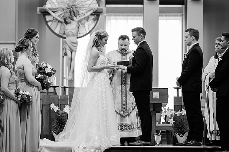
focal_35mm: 129
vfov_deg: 10.6
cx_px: 98
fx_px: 822
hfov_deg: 15.9
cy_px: 74
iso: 1000
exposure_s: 1/250
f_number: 2.8
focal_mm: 112
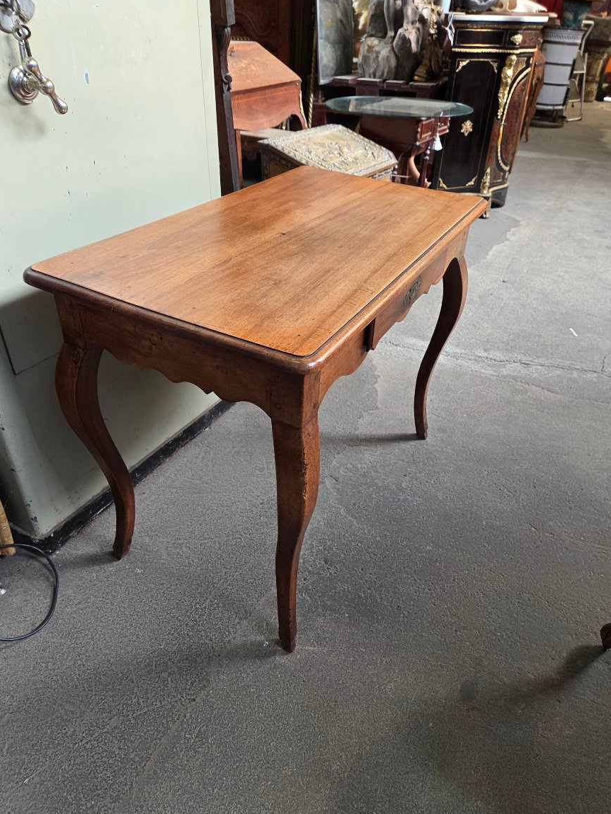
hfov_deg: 56.8
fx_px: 565
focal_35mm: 24
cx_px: 317
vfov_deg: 71.6
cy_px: 410
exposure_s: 1/100
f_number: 1.8
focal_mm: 5.4
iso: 125
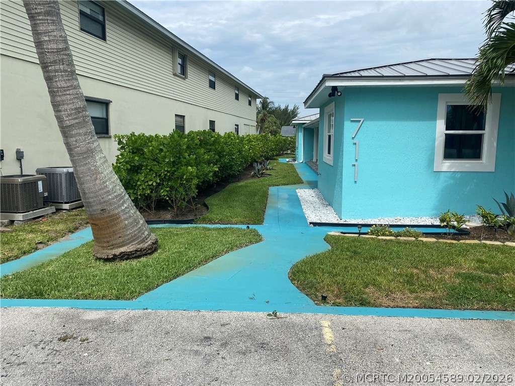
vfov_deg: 53.1
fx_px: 387
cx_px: 258
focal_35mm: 26
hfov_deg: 67.3
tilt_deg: -5.6
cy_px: 193
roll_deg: -1.6
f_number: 1.8
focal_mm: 4.25
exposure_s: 1/3401
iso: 32
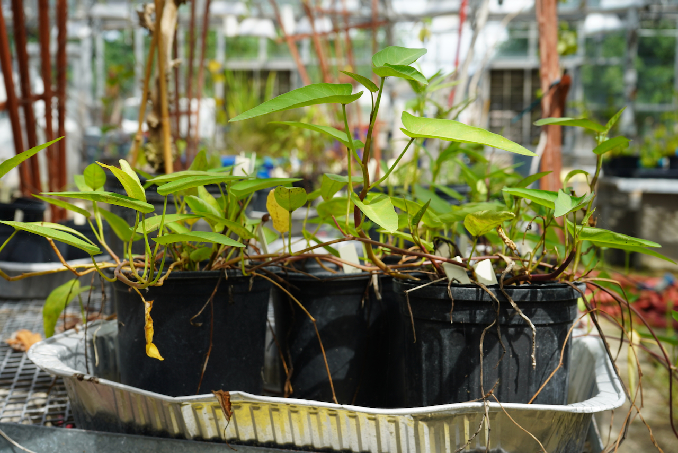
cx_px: 339
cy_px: 226
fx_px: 848
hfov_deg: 43.6
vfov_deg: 29.9
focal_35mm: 45
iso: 100
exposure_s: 1/100
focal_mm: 45
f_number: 8
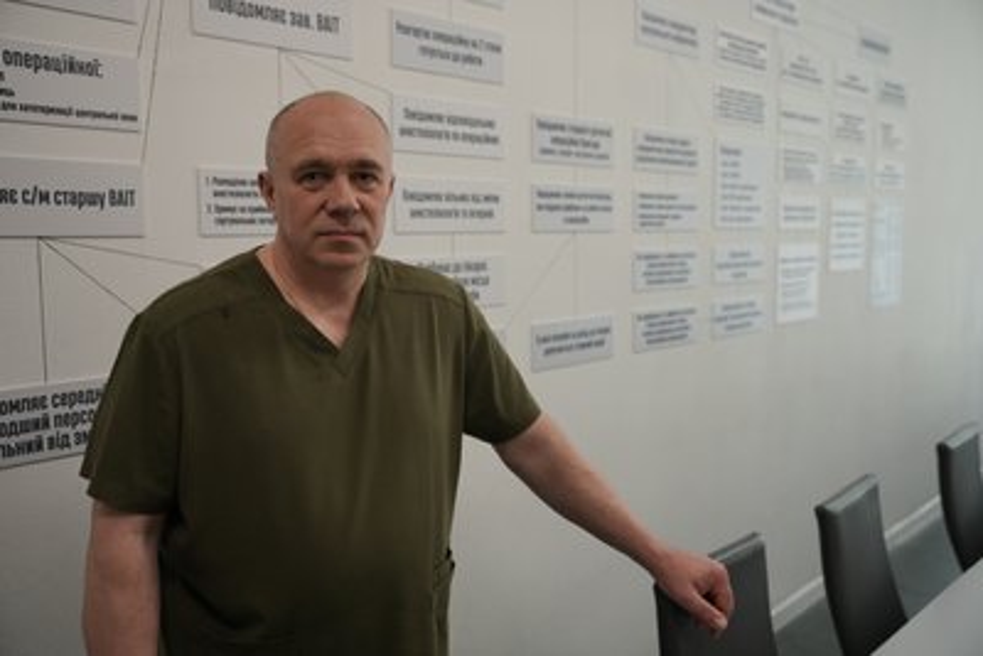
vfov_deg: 41.1
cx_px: 492
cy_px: 328
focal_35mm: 32
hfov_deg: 58.7
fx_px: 874
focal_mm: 32
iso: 320
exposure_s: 1/125
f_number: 2.8
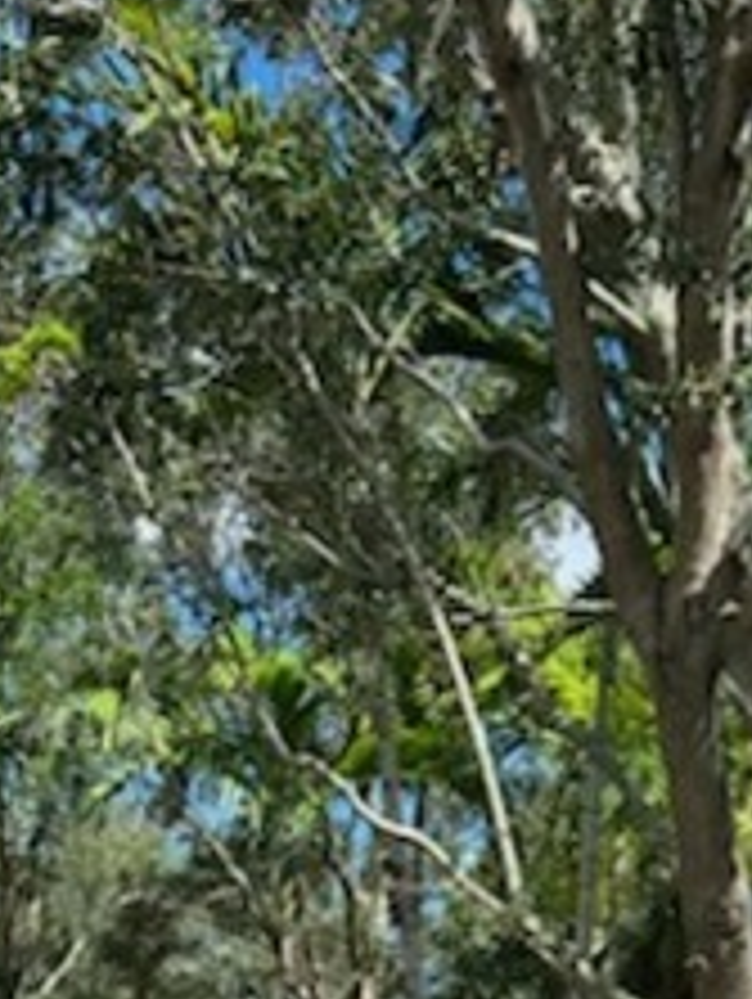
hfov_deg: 18.7
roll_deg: +0.2
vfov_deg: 22.8
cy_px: 1222
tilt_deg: +3.2
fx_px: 2255
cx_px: 122
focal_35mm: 78
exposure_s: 1/1698
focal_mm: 5.7
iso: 50
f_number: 1.5
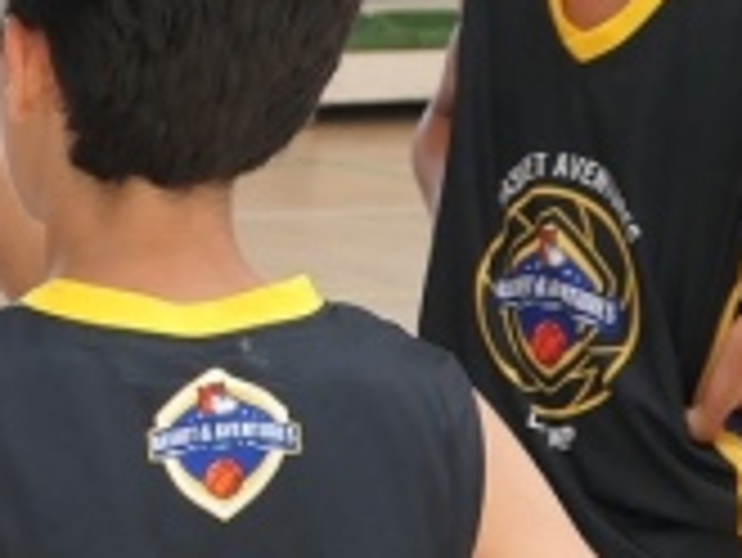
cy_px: 45
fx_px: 5620
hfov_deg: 7.5
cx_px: -162
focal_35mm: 262
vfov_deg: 5.7
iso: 400
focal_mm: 18.3
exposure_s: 1/100
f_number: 2.8
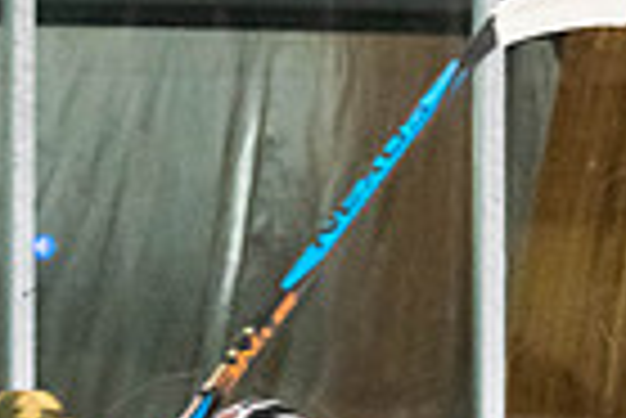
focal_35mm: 688
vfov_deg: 2.0
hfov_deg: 3.0
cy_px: 932
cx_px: -383
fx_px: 11976
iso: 2000
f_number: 2.8
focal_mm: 110
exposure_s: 1/640
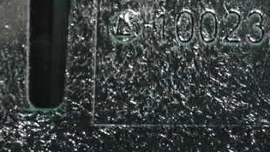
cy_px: -1
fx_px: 1217
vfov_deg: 7.1
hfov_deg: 12.5
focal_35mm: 170
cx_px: 253
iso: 6400
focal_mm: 14.62
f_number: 4.3
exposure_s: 1/50
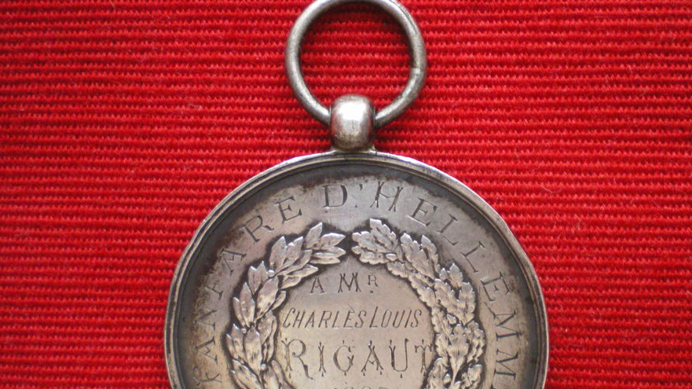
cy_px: 277
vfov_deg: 25.2
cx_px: 351
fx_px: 862
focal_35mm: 47
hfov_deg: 43.7
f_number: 3.1
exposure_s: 1/50
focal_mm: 6.3
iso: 320
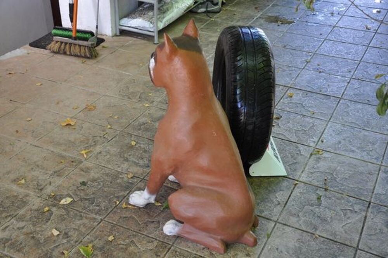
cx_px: 194
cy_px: 129
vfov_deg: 28.0
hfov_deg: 41.1
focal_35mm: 48
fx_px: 517
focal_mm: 32
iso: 280
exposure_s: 1/30
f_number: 5.6
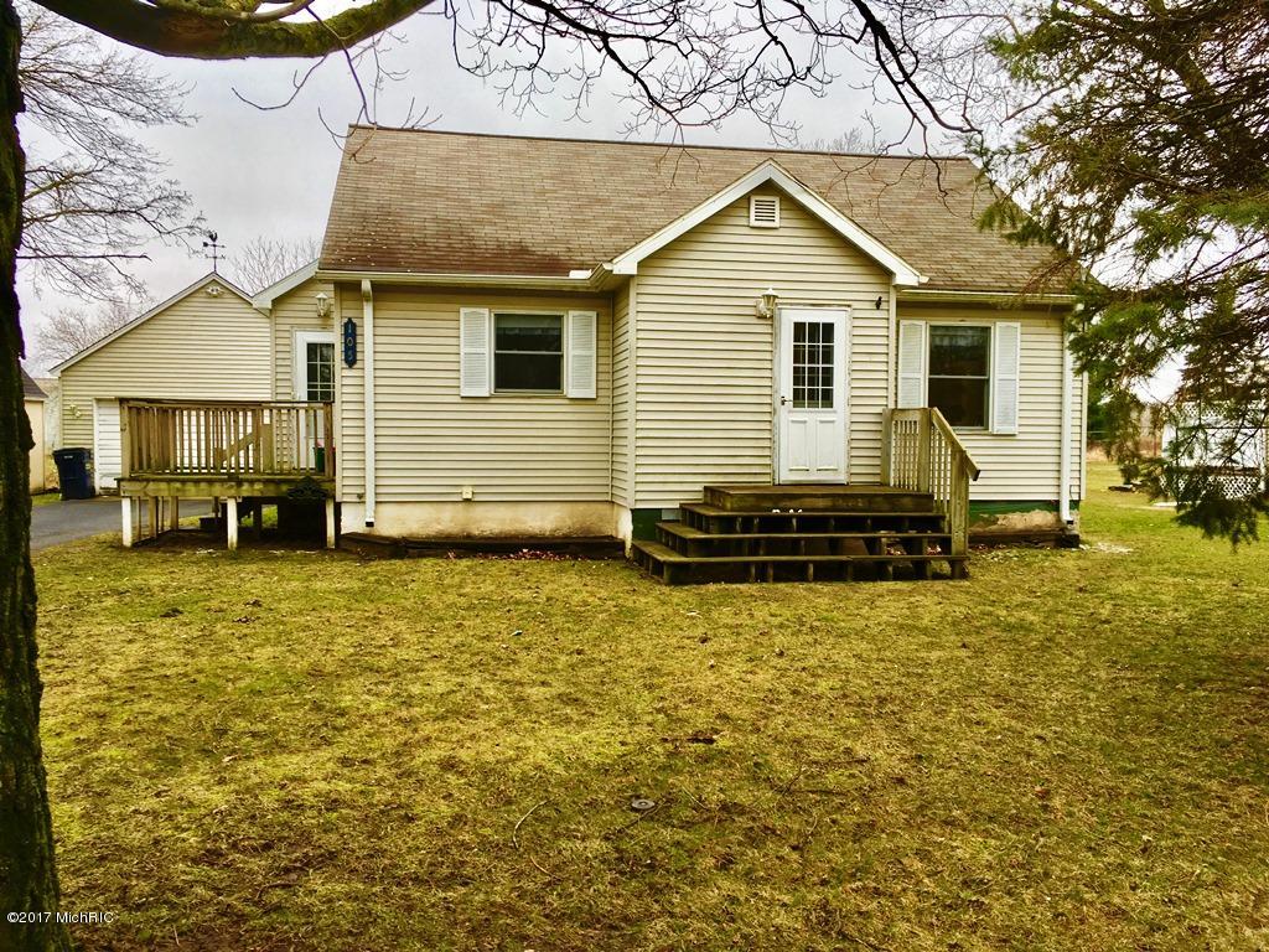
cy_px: 476
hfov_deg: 61.7
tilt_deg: -2.0
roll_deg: -1.1
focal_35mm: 29
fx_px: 1063
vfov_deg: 48.2
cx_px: 634
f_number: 2.2
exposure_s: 1/120
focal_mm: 4.15
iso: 25
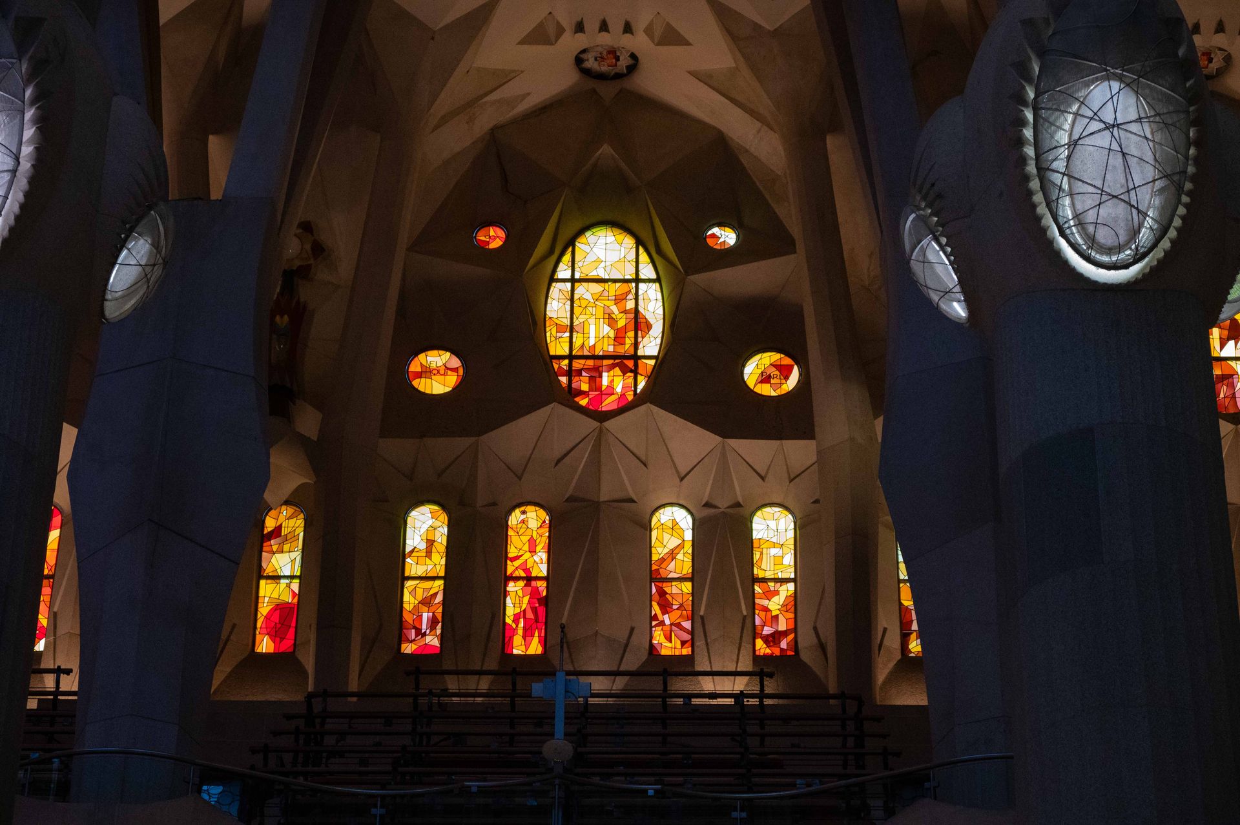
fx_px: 3166
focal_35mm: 92
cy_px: 412
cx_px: 620
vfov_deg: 14.8
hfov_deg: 22.2
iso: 8000
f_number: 6.3
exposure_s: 1/250
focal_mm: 92
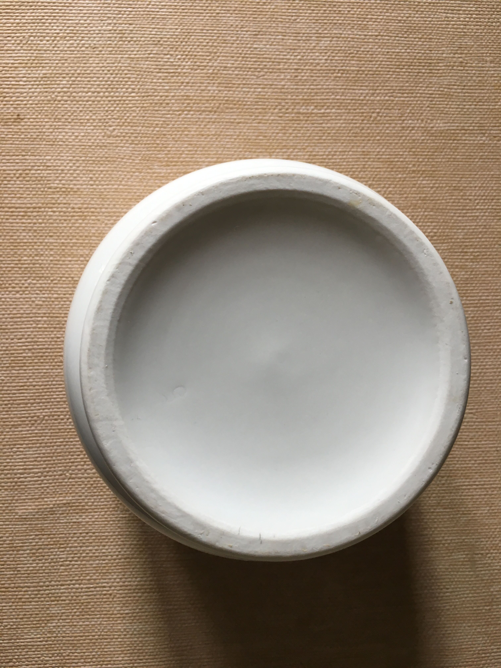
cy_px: 334
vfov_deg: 61.7
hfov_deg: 48.2
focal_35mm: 29
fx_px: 560
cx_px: 250
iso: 64
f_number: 2.2
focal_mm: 4.15
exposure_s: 1/33
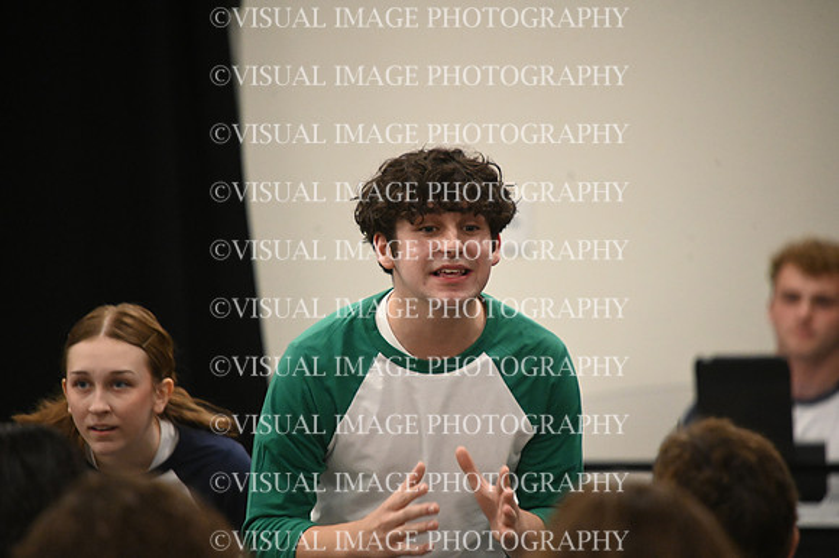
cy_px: 279
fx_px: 11646
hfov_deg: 4.1
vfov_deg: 2.7
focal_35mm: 500
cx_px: 420
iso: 8000
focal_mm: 500
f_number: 6.3
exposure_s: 1/250
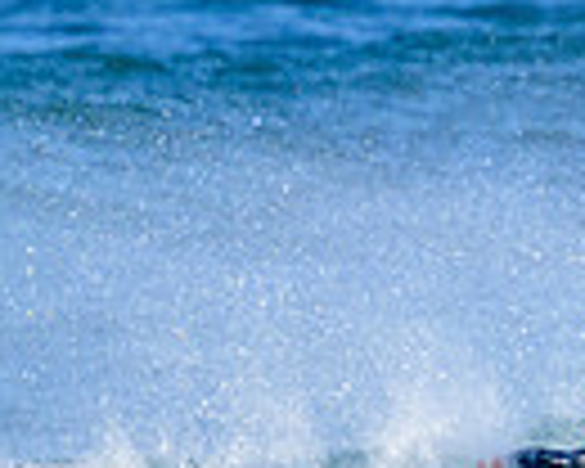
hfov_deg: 0.6
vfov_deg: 0.5
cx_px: 504
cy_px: 605
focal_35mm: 3343
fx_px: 57880
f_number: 11
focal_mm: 800
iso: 1250
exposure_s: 1/2000
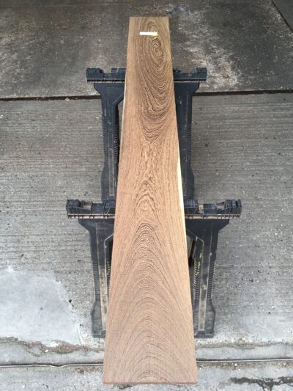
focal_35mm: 29
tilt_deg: -51.5
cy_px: 196
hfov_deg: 48.2
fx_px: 327
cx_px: 146
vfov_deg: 61.6
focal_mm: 4.15
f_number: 2.2
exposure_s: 1/100
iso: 32
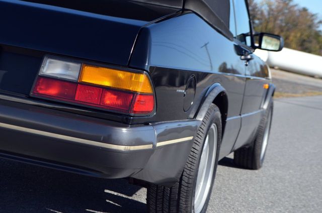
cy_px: 106
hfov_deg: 24.7
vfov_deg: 16.5
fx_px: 736
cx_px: 161
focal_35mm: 82
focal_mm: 55
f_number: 8
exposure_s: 1/250
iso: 180
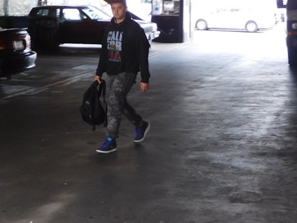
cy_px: 31
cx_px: 103
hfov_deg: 23.7
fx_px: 704
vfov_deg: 17.8
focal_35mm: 82
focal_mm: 5
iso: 125
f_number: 3.5
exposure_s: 1/50
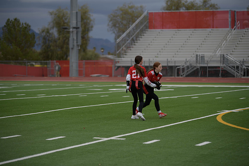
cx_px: 124
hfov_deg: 16.8
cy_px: 83
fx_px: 844
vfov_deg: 11.2
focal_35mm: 122
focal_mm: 122
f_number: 2.8
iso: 72
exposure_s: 1/200
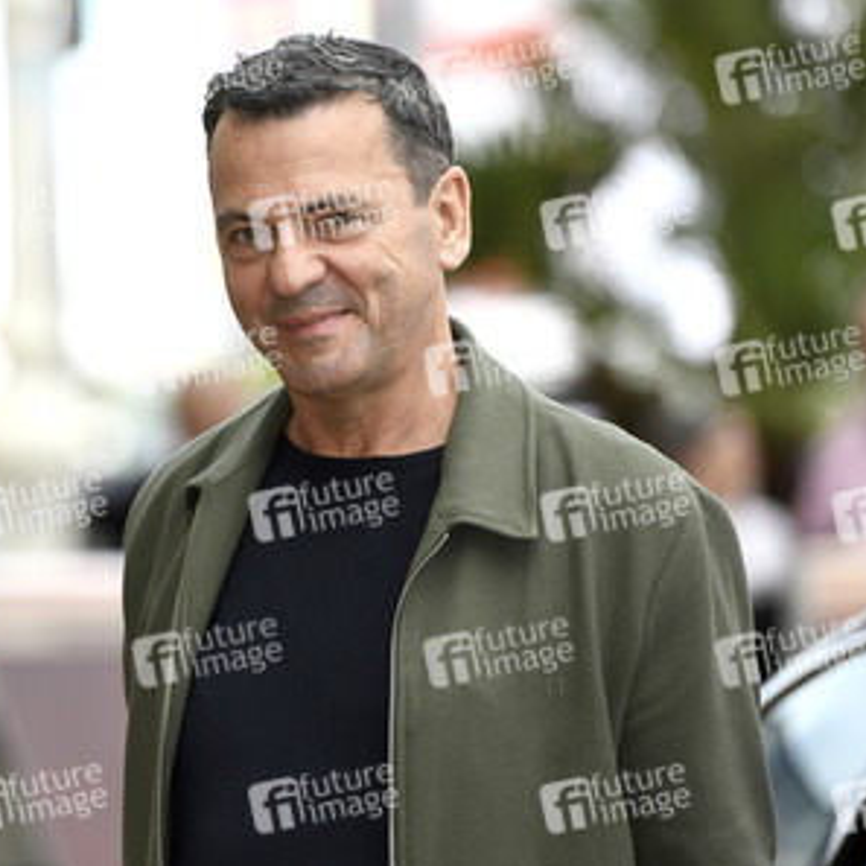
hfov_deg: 6.8
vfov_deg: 6.8
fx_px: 7302
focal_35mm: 258
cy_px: 434
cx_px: 246
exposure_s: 1/1000
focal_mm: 200
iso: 250
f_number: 3.5
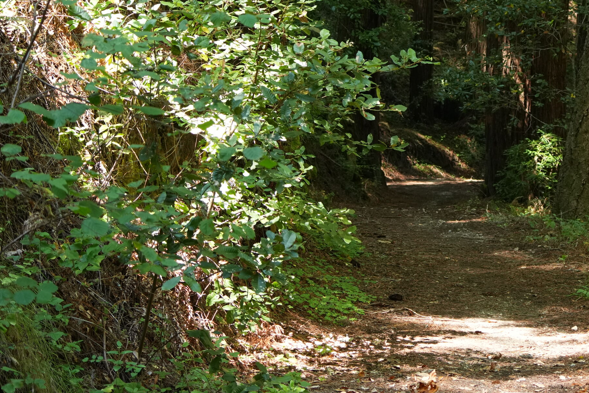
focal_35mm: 119
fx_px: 1947
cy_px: 117
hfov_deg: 17.1
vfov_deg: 11.5
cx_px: 449
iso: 800
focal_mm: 50
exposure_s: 1/60
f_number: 4.5
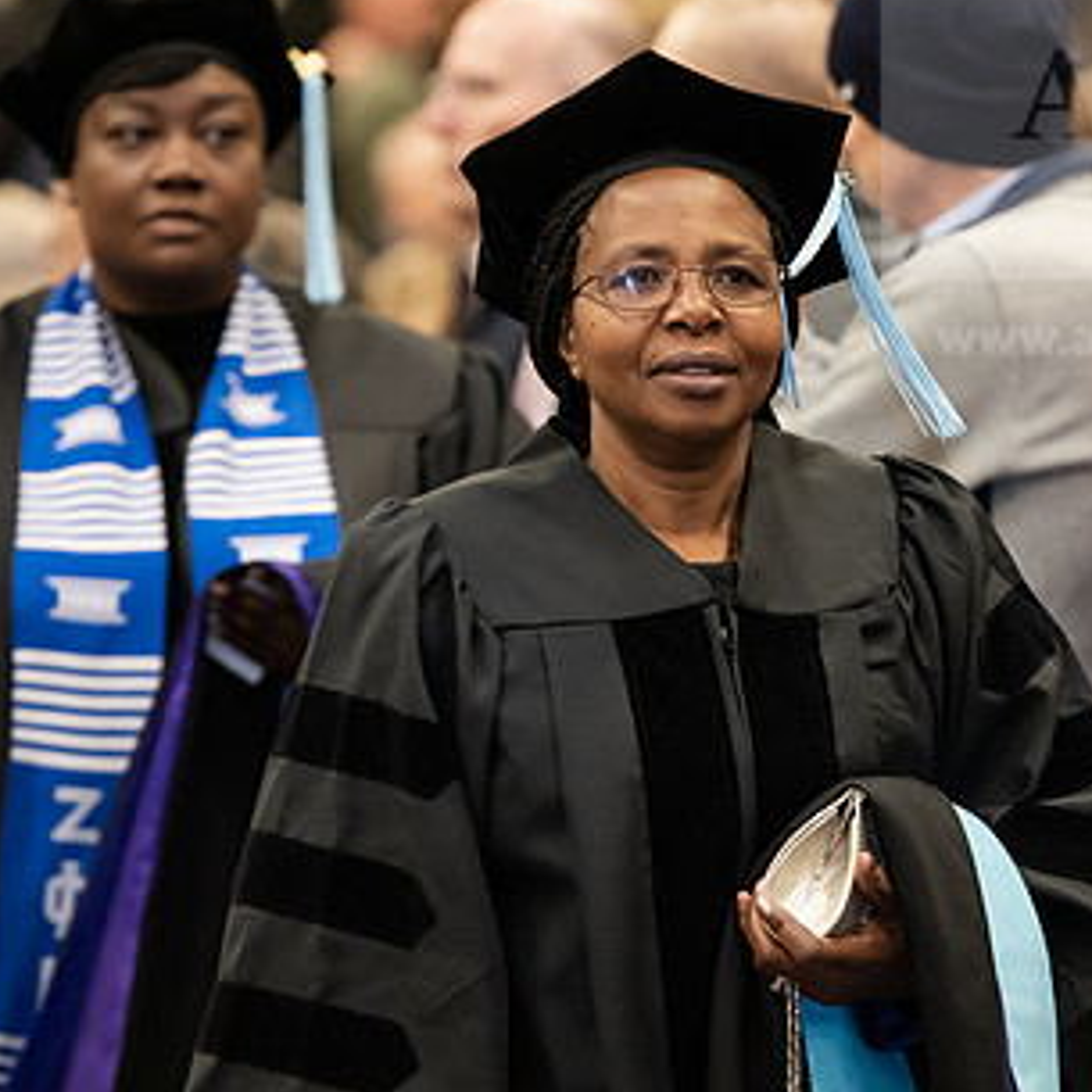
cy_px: 414
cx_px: 773
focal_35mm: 283
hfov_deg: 6.2
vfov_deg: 6.2
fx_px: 10100
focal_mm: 175
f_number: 3.5
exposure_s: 1/200
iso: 2500
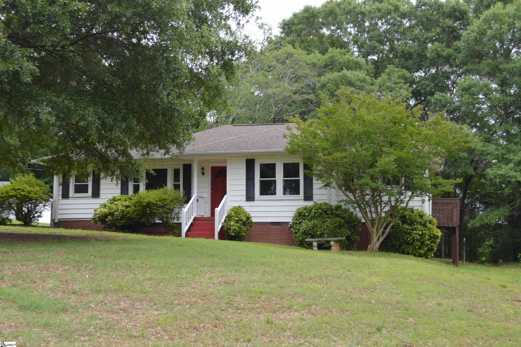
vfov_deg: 28.0
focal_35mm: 48
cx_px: 260
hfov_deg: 41.1
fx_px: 694
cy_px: 174
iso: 100
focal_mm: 32
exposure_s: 1/125
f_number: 5.6
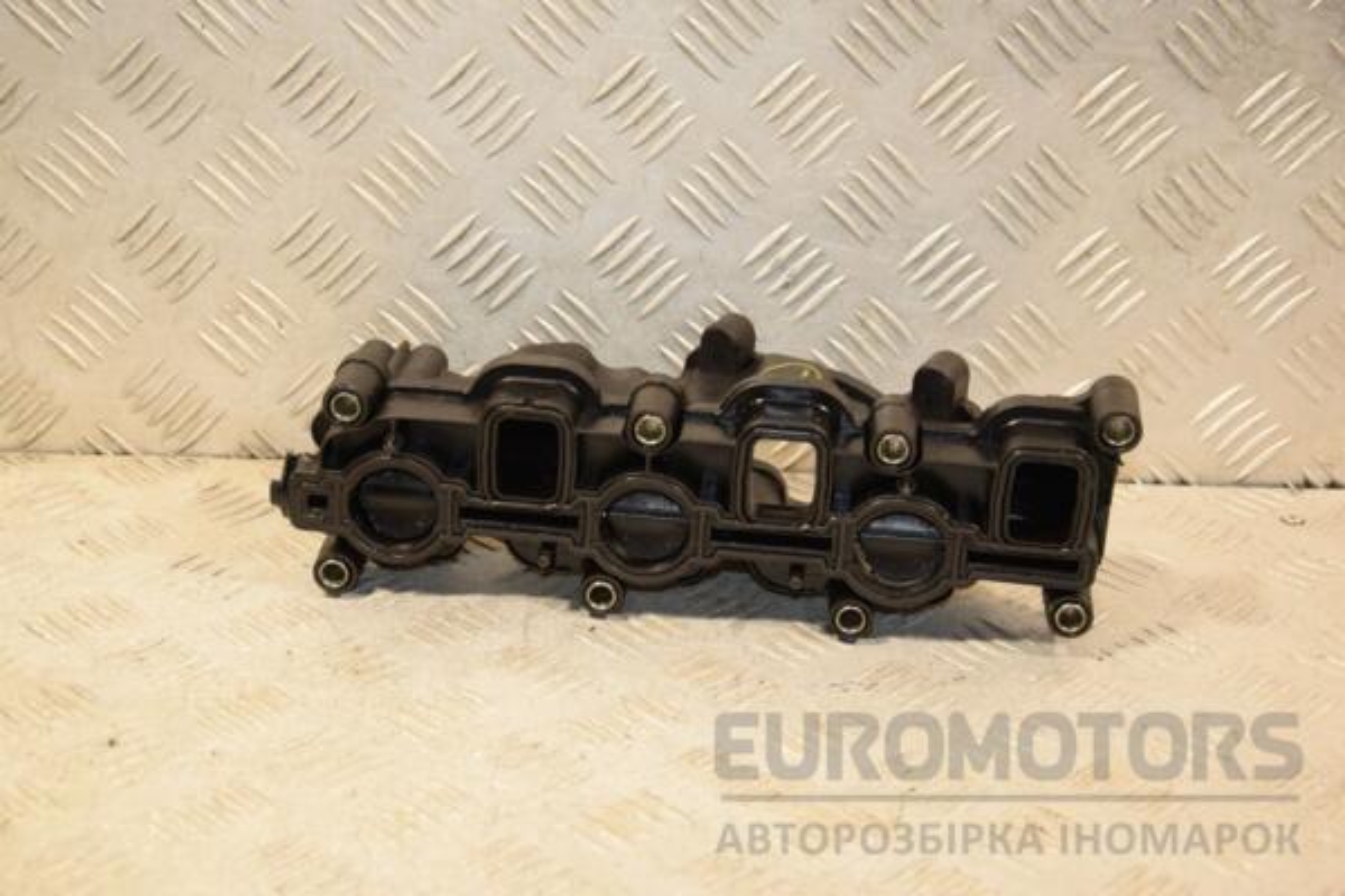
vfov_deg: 21.6
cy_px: 448
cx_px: 672
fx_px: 2354
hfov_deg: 31.9
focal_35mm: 63
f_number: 5.6
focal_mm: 42
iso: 800
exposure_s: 1/200
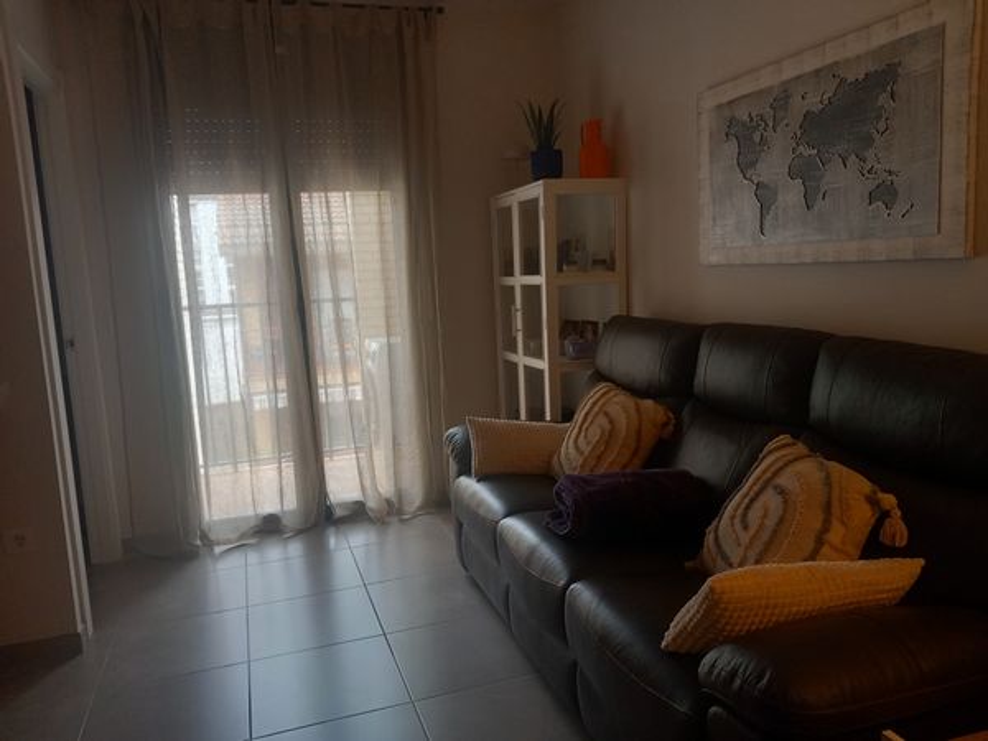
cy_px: 370
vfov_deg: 51.4
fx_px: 771
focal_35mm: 27
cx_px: 494
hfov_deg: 65.3
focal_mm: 4
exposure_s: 1/50
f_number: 1.8
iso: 100
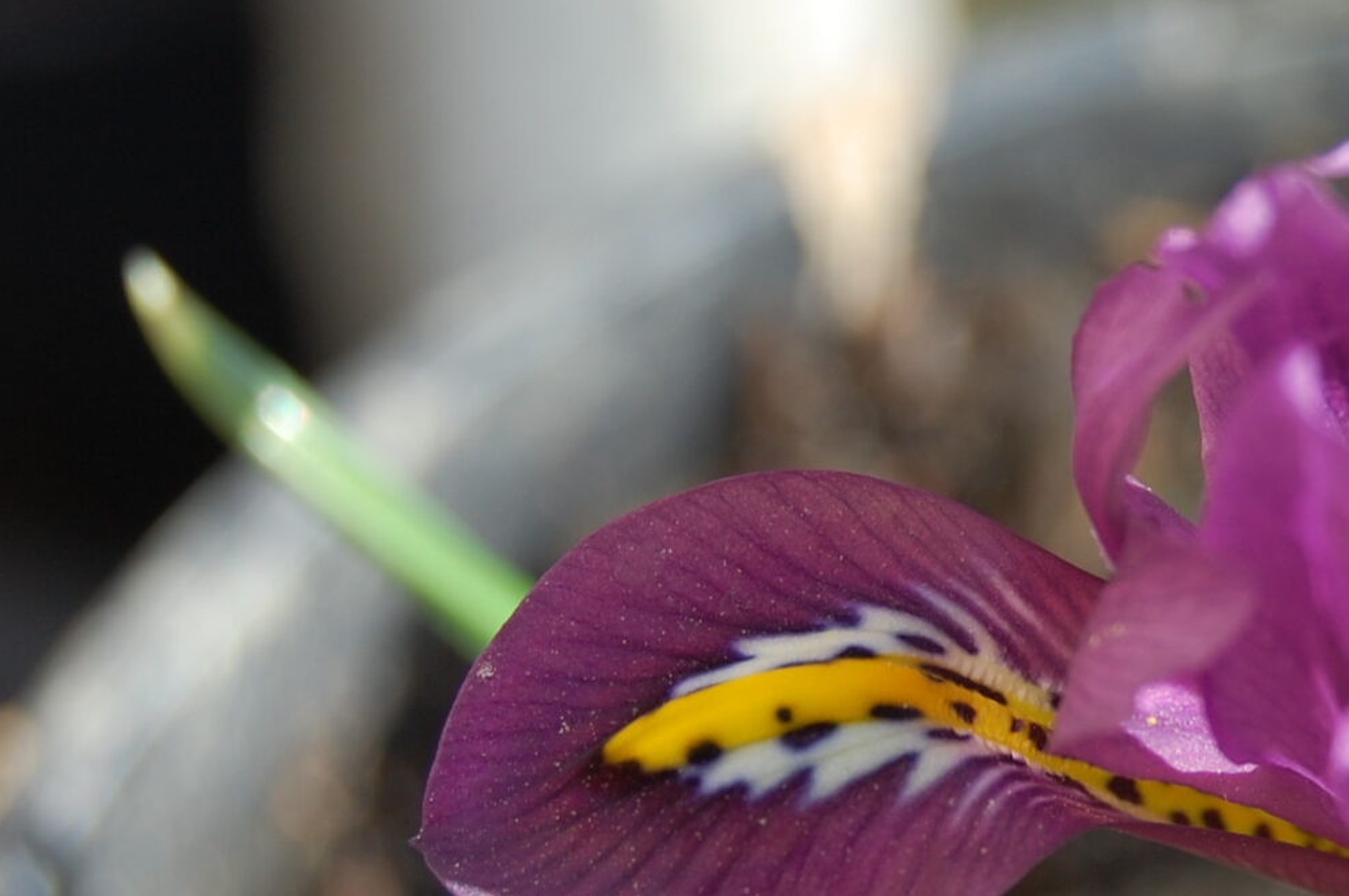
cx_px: 1283
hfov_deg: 9.6
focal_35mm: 212
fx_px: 7946
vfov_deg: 6.5
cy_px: 507
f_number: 7.1
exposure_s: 1/160
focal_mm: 55
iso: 200
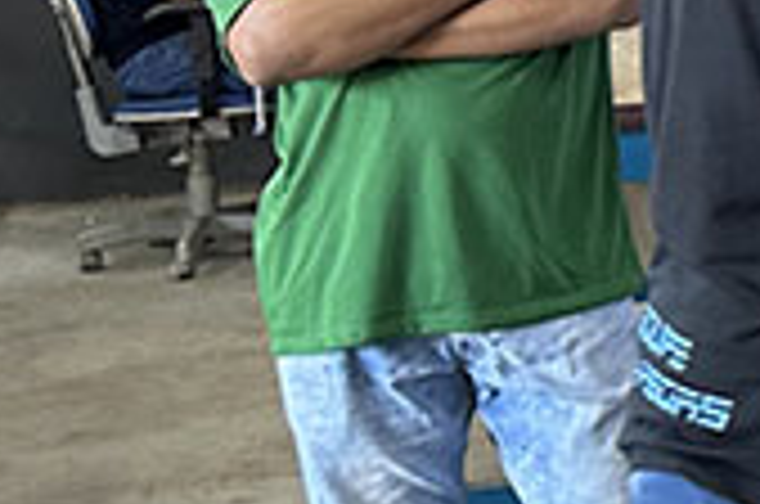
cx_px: 1542
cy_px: -16
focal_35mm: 111
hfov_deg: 14.9
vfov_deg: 12.1
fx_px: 2339
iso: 250
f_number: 1.78
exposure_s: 1/60
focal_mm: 6.86
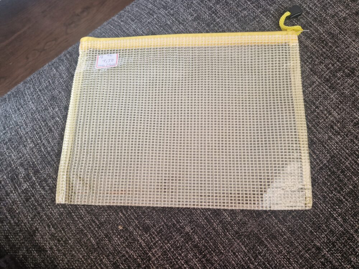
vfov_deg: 58.9
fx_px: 239
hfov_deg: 73.9
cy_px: 134
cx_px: 180
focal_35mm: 23
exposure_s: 1/100
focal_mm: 5.4
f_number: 1.8
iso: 100
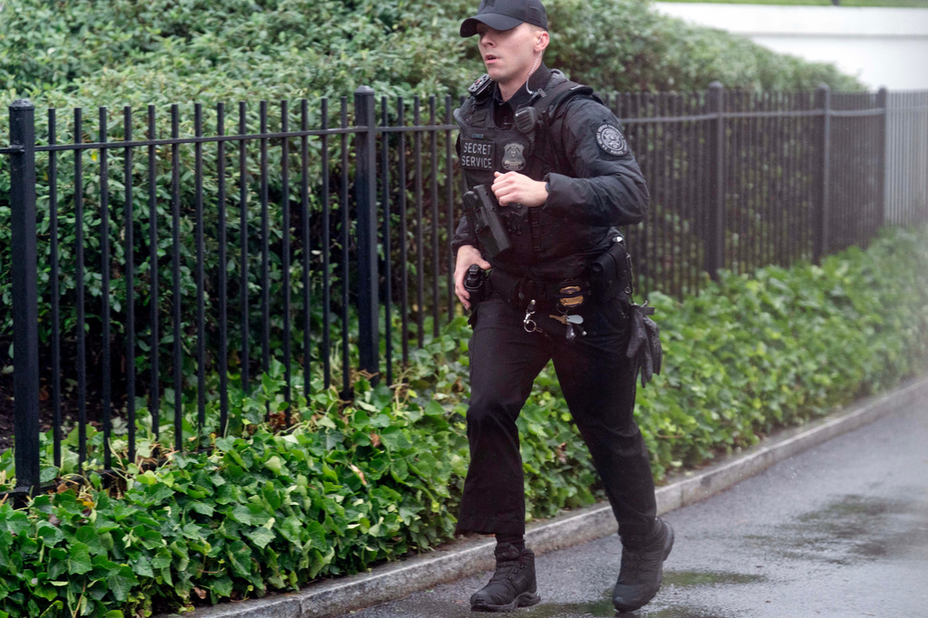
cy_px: 309
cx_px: 464
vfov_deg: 11.9
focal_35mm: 115
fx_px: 2963
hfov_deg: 17.8
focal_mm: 115
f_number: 3.2
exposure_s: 1/800
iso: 3200
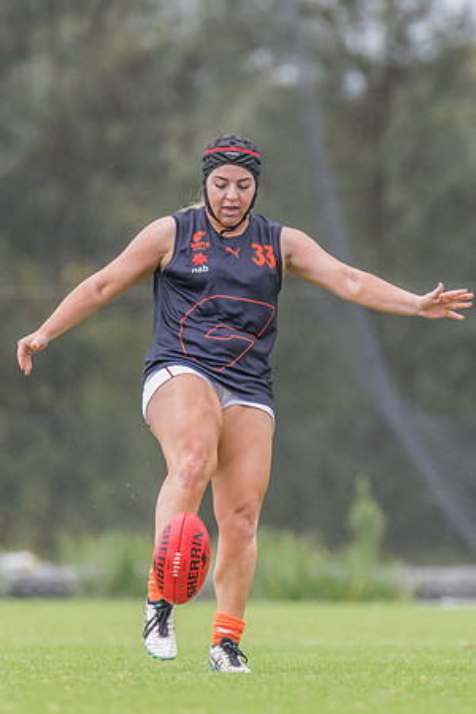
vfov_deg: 2.1
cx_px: 279
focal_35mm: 962
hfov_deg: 1.4
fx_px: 19088
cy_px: 298
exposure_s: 1/1250
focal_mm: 550
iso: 1800
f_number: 6.3
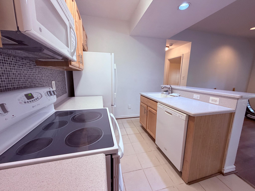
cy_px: 96
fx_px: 103
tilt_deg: -10.3
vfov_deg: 85.7
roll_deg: -0.4
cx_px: 128
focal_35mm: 14
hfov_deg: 102.1
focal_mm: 2.22
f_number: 2.2
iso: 250
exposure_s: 1/60
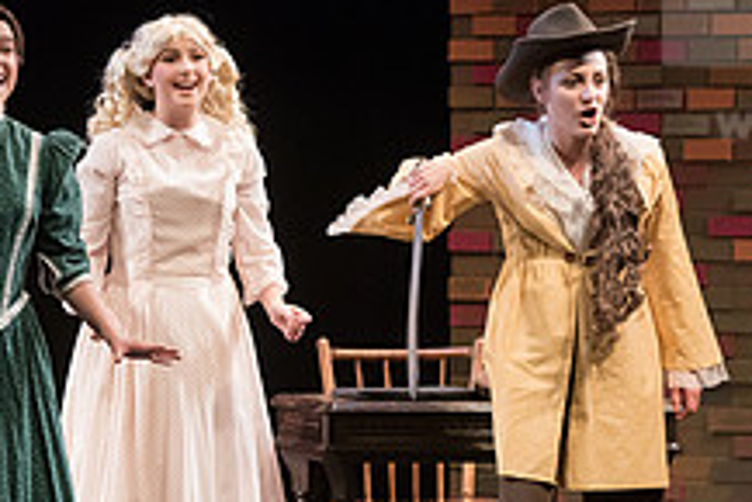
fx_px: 6814
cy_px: 196
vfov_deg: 4.2
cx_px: 558
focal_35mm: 326
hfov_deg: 6.3
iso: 5000
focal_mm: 122
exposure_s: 1/320
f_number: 4
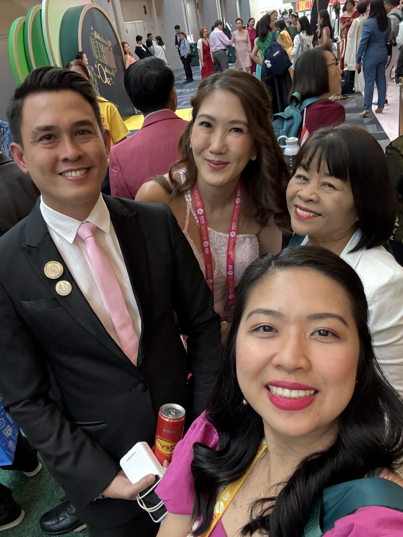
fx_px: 466
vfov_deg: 60.0
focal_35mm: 30
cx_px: 202
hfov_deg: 46.8
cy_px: 268
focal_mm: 2.69
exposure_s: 1/60
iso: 250
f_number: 1.9
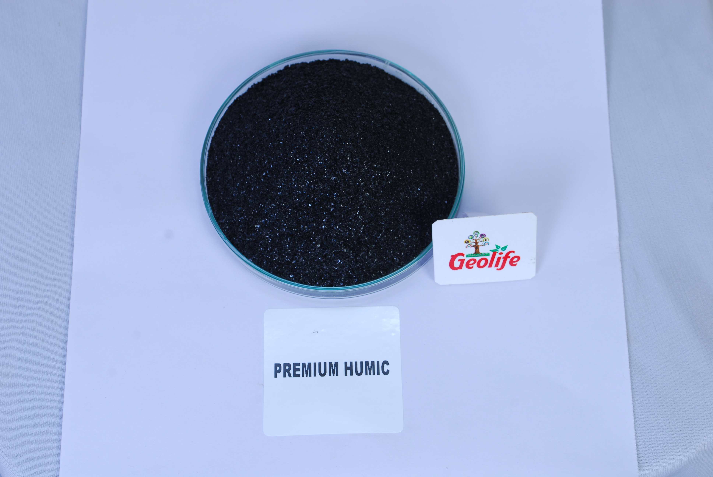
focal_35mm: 72
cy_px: 238
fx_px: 1428
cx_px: 356
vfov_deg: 19.0
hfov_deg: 28.0
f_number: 9
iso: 100
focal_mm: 48
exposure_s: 1/100
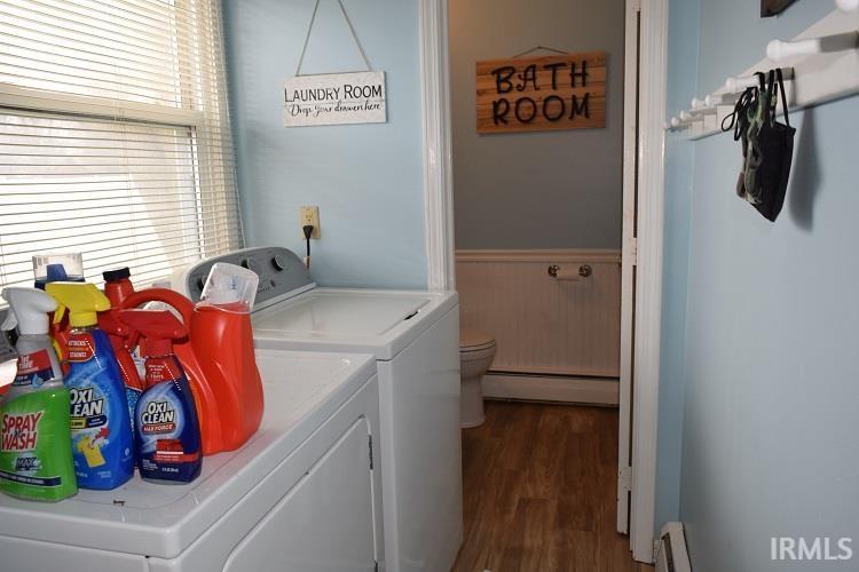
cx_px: 430
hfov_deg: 67.4
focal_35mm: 27
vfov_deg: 47.9
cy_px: 286
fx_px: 644
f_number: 5.6
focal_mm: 18
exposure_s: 1/125
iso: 560
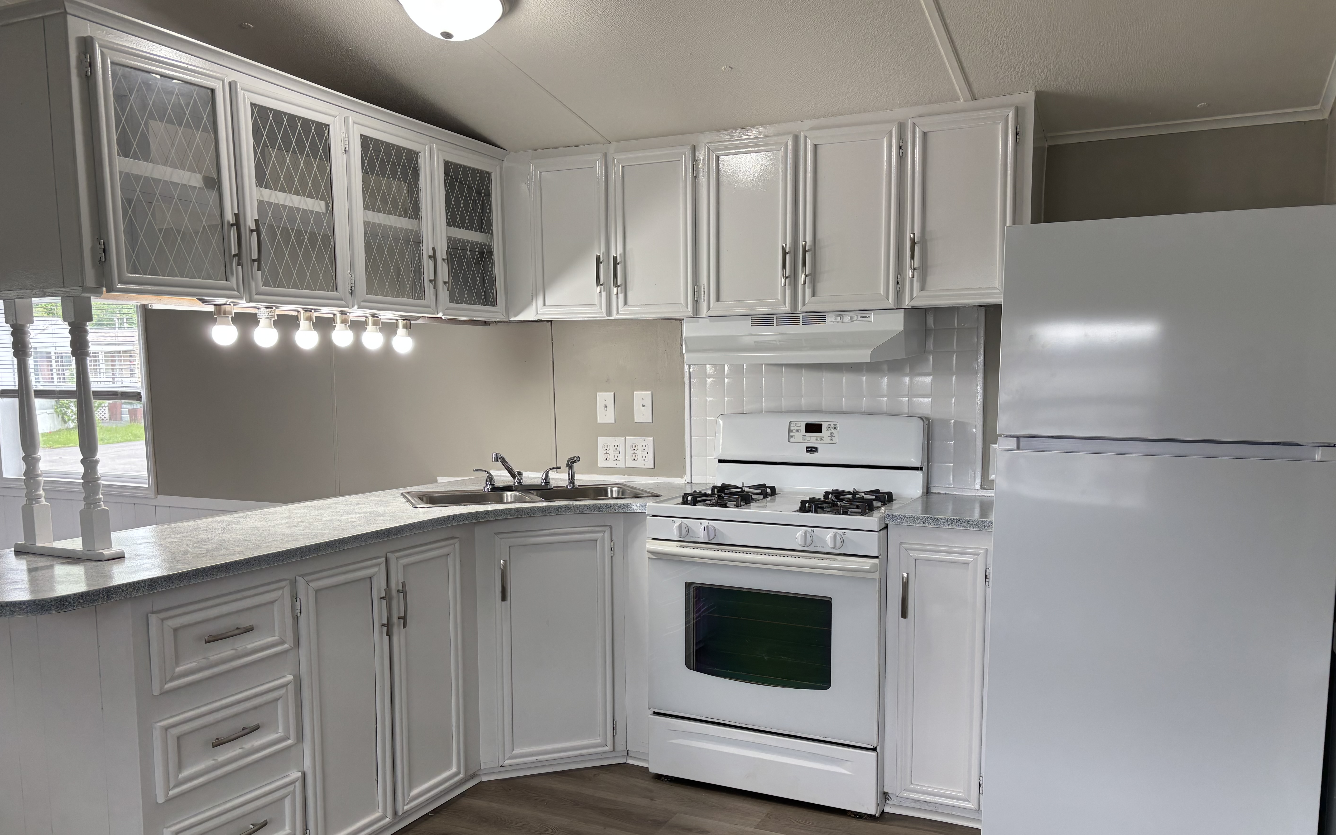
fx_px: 1020
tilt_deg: -5.5
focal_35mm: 28
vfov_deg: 44.4
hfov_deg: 66.5
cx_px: 670
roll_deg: +0.9
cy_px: 478
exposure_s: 1/120
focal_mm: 5.96
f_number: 1.6
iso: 64
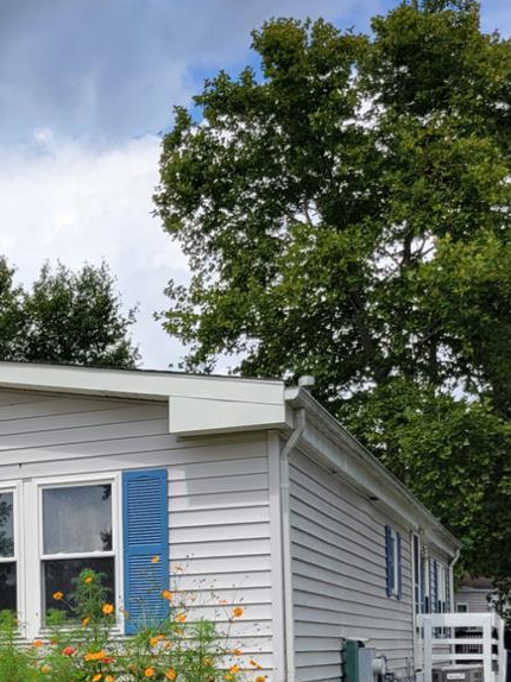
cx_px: -116
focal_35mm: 68
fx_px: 1339
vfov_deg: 27.2
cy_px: 655
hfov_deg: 20.1
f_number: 1.8
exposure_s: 1/1899
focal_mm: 5.4
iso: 40
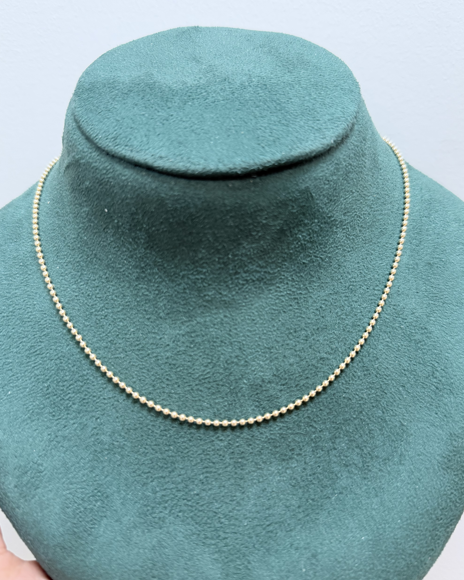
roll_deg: +3.8
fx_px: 463
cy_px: 292
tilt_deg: -7.5
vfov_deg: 64.1
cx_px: 240
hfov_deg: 53.2
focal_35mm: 27
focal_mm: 6.76
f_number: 1.78
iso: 200
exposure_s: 1/120
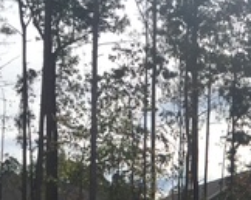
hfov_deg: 16.3
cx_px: 327
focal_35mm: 112
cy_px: 352
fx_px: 831
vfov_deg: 12.6
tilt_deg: +0.5
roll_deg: -0.4
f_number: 2.2
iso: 32
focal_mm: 4.15
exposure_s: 1/3300
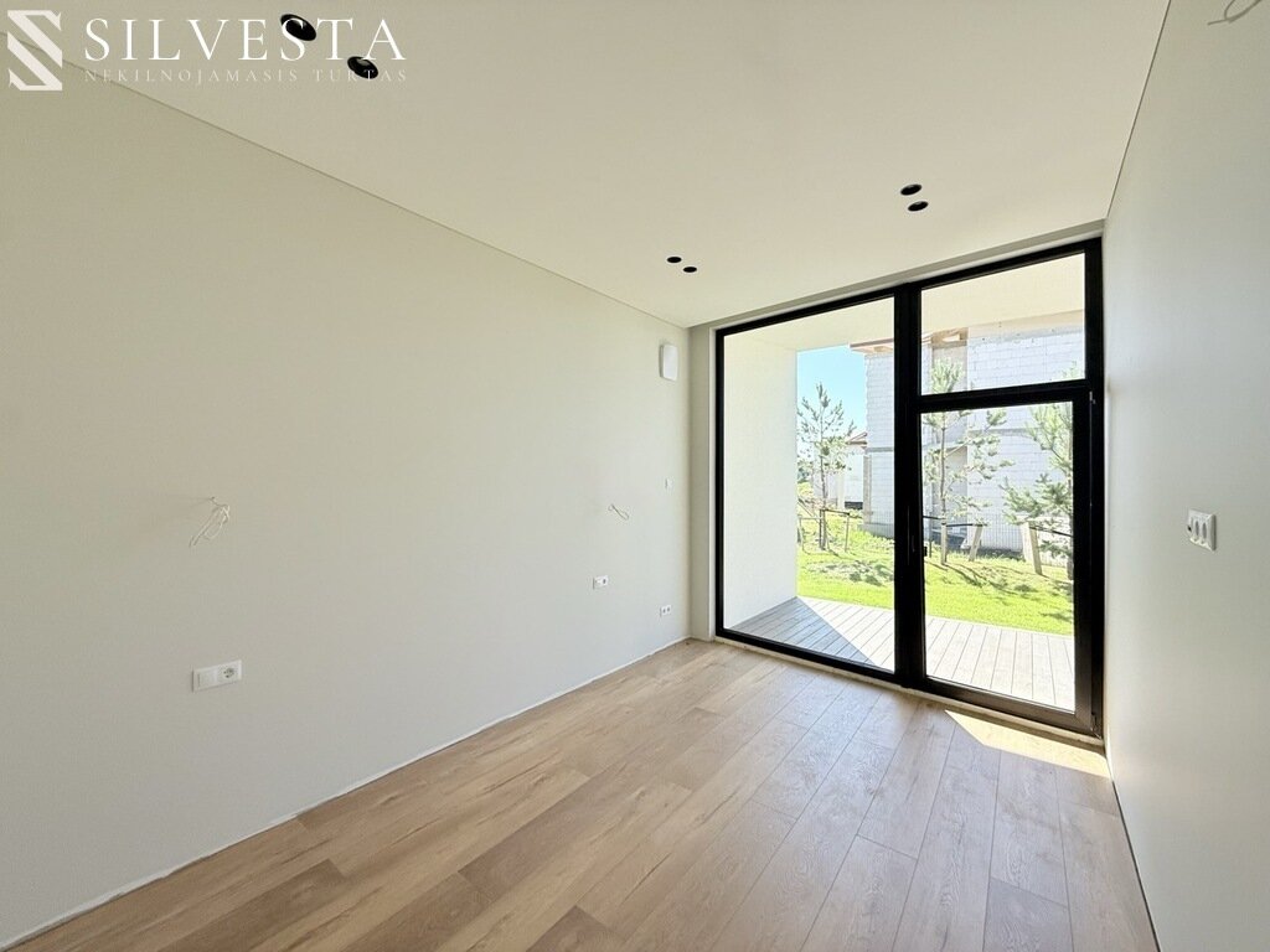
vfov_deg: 85.7
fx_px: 514
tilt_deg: +1.7
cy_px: 476
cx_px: 635
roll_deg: -0.8
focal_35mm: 14
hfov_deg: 102.1
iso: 64
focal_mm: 2.22
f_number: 2.2
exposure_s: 1/370
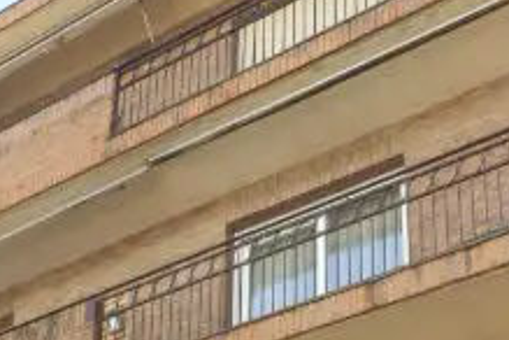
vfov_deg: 15.4
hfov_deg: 27.7
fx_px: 1032
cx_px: 253
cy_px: 657
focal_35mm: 73
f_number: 3
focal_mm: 4.2
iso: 80
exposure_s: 1/200
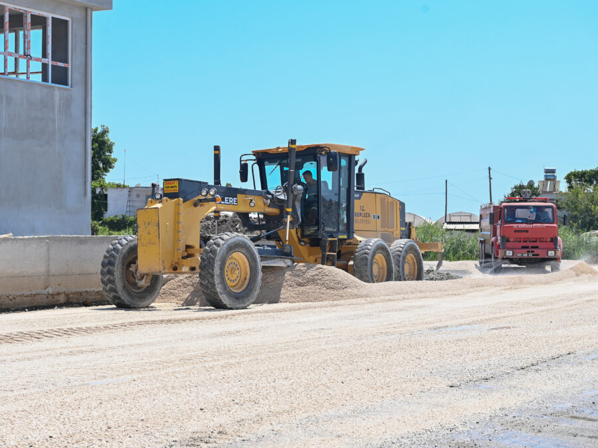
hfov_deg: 32.2
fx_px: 1036
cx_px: 324
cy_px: 225
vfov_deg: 24.4
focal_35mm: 60
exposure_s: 1/640
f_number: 5
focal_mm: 55
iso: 125
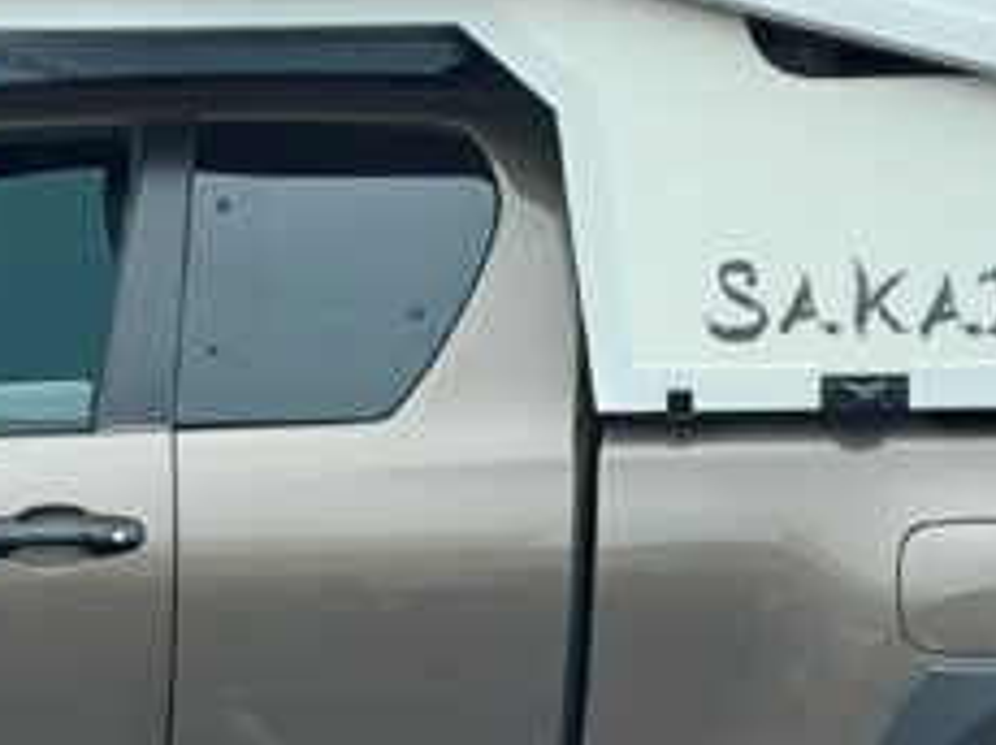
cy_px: 611
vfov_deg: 12.7
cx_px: 355
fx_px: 3334
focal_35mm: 116
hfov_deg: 17.0
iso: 80
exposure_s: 1/60
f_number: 1.8
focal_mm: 4
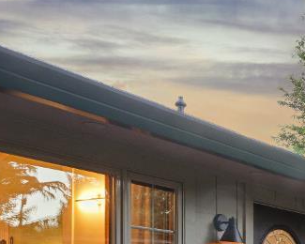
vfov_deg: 21.5
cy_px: 308
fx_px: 587
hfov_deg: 24.4
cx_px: 425
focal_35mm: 65
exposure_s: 1/3.33
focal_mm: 15
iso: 250
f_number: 9
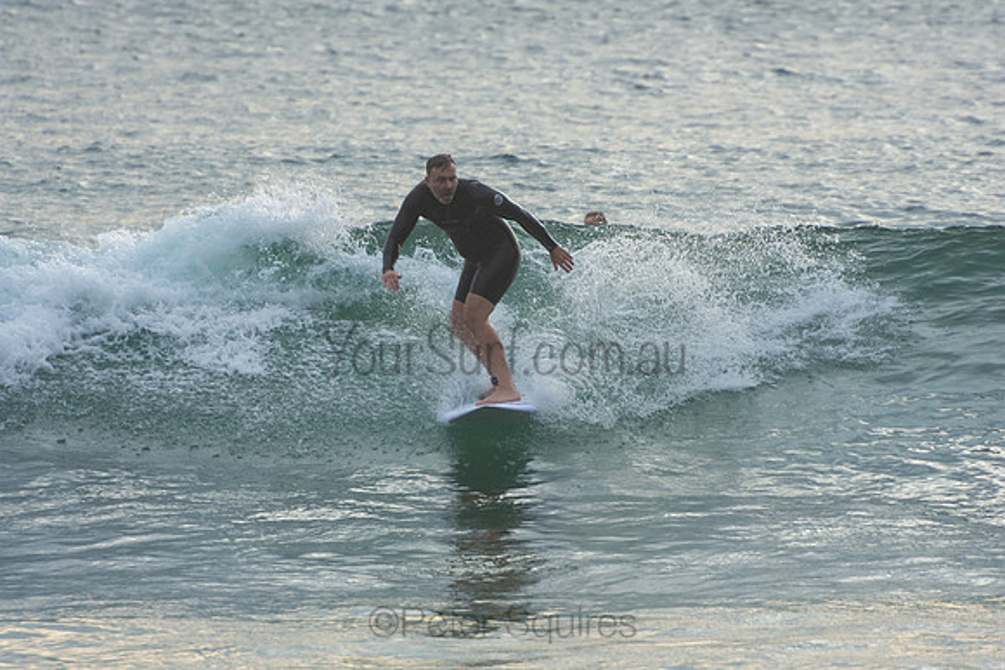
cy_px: 335
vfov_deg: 2.3
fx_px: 16753
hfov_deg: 3.4
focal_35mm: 600
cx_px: 502
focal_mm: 400
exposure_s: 1/400
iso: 160
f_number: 5.6
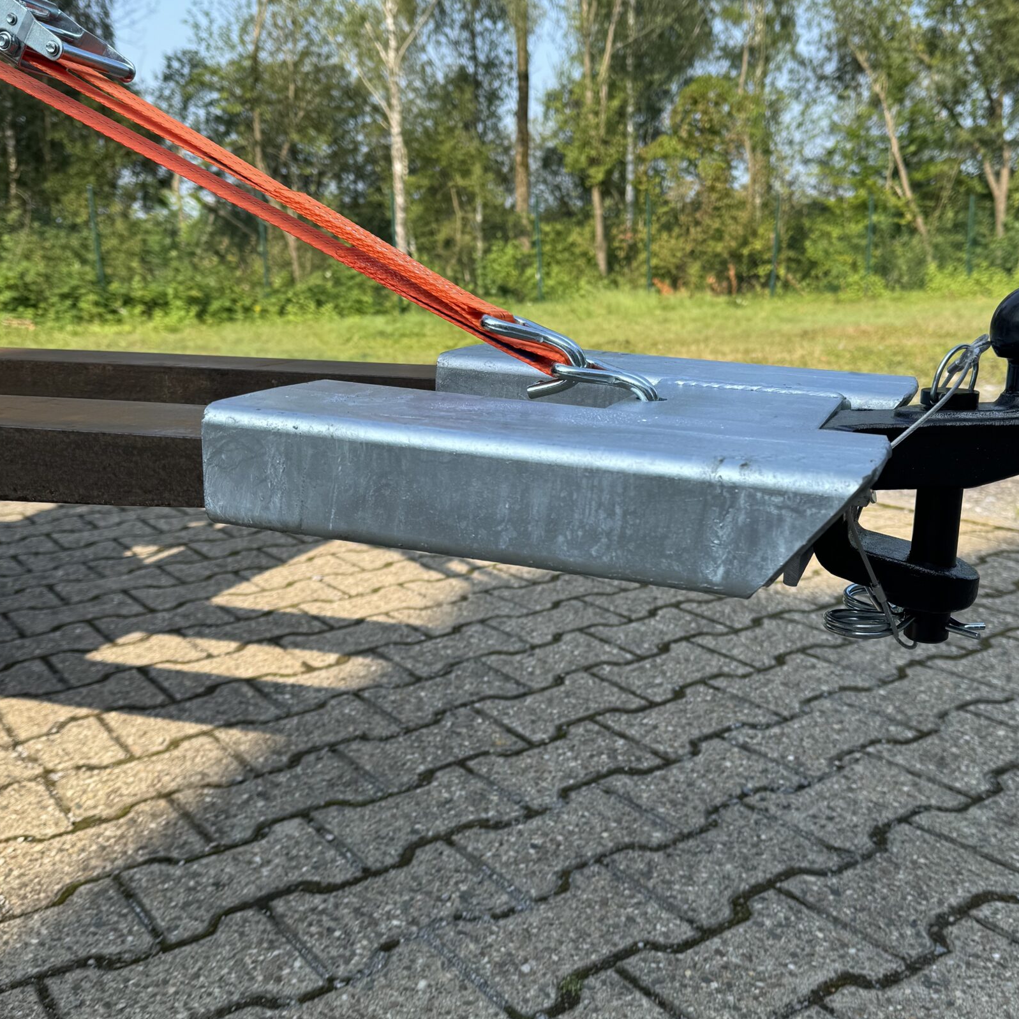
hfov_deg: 48.3
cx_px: 583
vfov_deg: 48.4
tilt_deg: -13.2
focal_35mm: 34
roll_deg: +0.2
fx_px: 1132
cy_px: 530
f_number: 1.78
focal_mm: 6.76
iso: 80
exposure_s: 1/1721
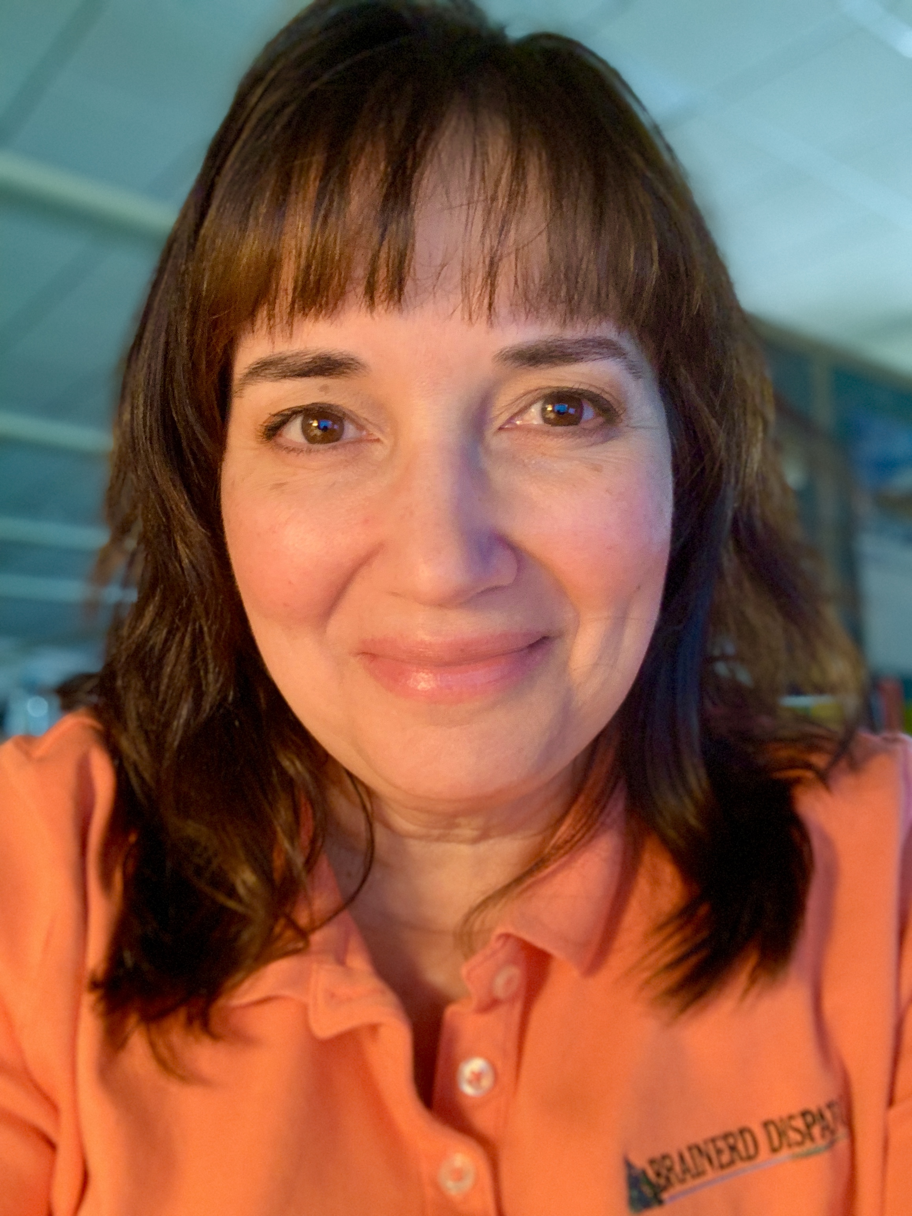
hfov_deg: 44.2
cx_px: 456
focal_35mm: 32
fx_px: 1124
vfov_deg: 56.8
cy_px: 608
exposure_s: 1/60
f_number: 2.2
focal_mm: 2.87
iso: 200
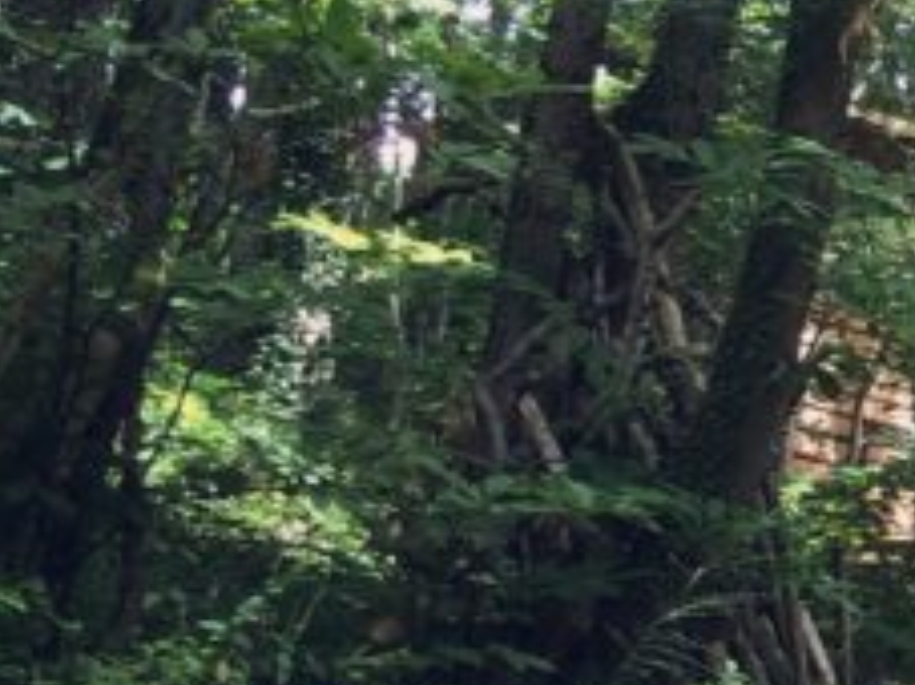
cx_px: 2056
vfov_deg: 11.3
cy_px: 488
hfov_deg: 12.5
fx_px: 3461
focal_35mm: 131
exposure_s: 1/104
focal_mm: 4.15
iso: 32
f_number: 2.2
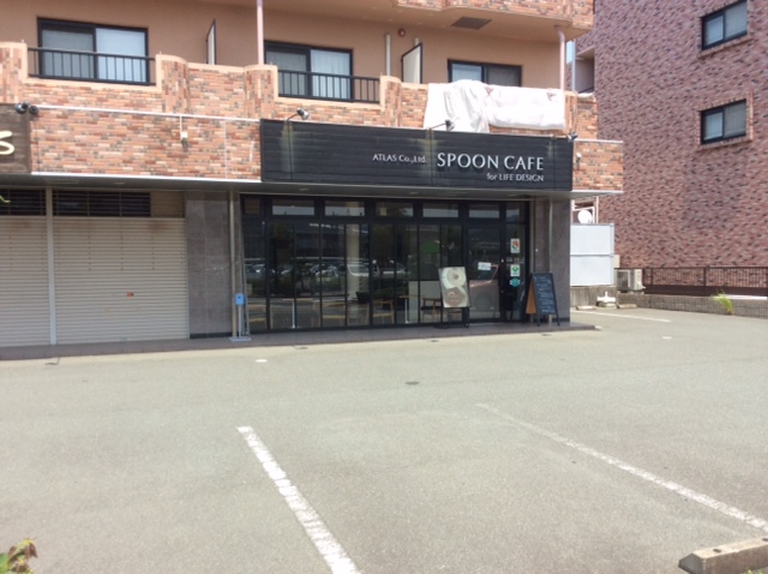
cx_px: 384
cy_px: 287
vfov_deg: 42.8
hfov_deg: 55.4
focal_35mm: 33
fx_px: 731
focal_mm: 3.3
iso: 32
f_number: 2.4
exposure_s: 1/733
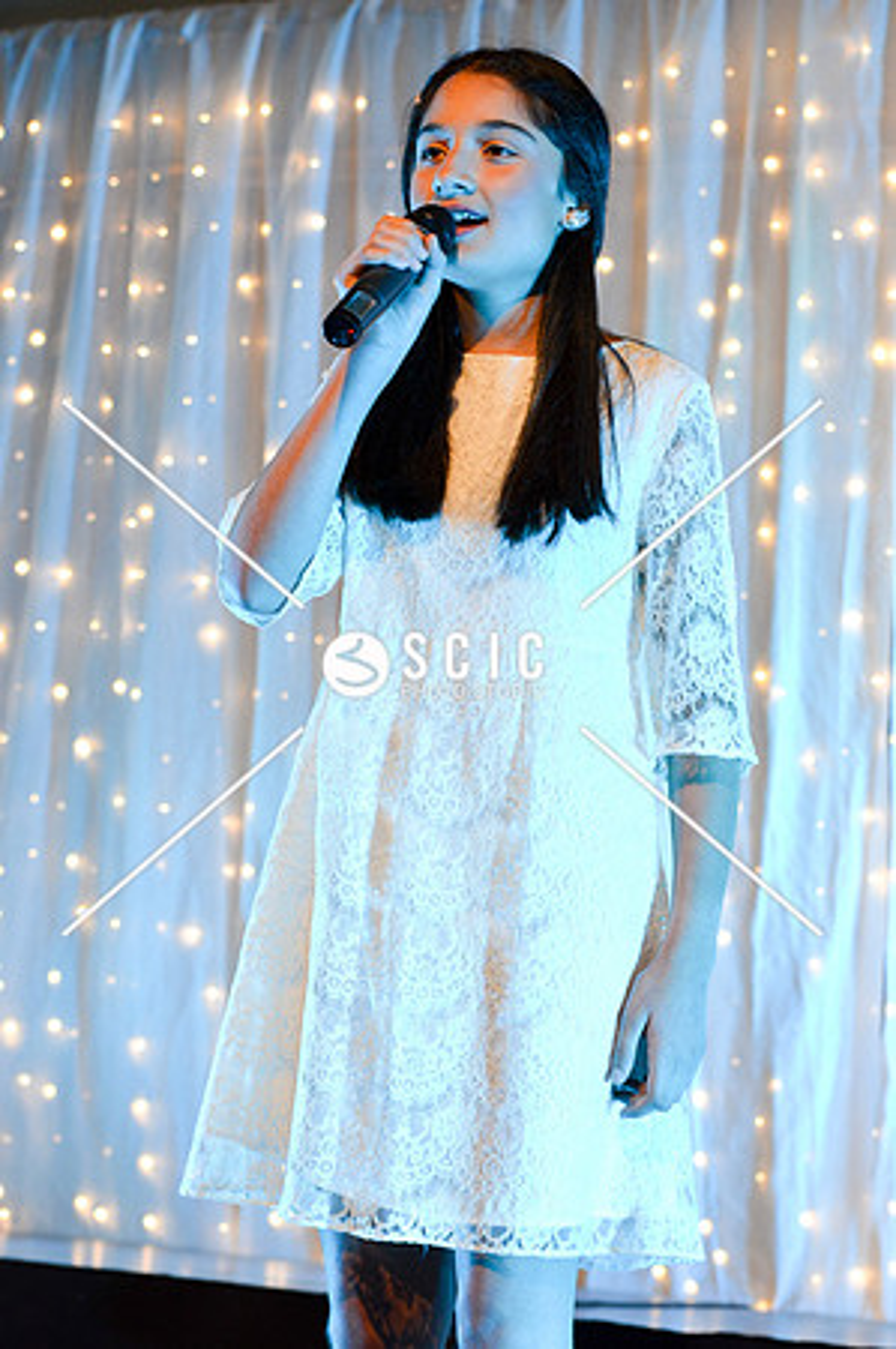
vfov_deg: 19.5
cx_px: 448
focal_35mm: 105
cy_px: 674
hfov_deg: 13.0
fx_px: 3929
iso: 400
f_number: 4.5
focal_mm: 70
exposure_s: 1/80
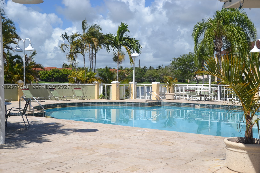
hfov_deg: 41.1
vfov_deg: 28.1
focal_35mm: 48
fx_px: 347
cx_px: 130
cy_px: 86
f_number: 9
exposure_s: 1/320
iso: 100
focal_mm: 32
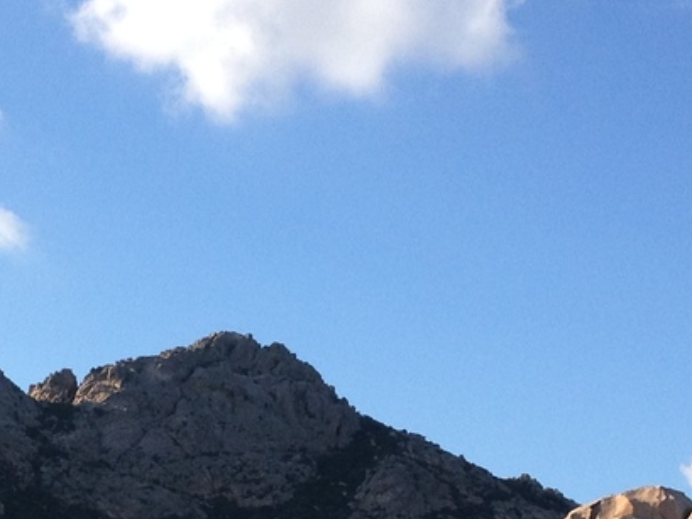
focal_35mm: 137
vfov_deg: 10.5
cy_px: 742
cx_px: 102
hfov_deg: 14.3
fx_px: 2740
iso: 64
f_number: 2.4
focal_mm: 4.28
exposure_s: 1/1227
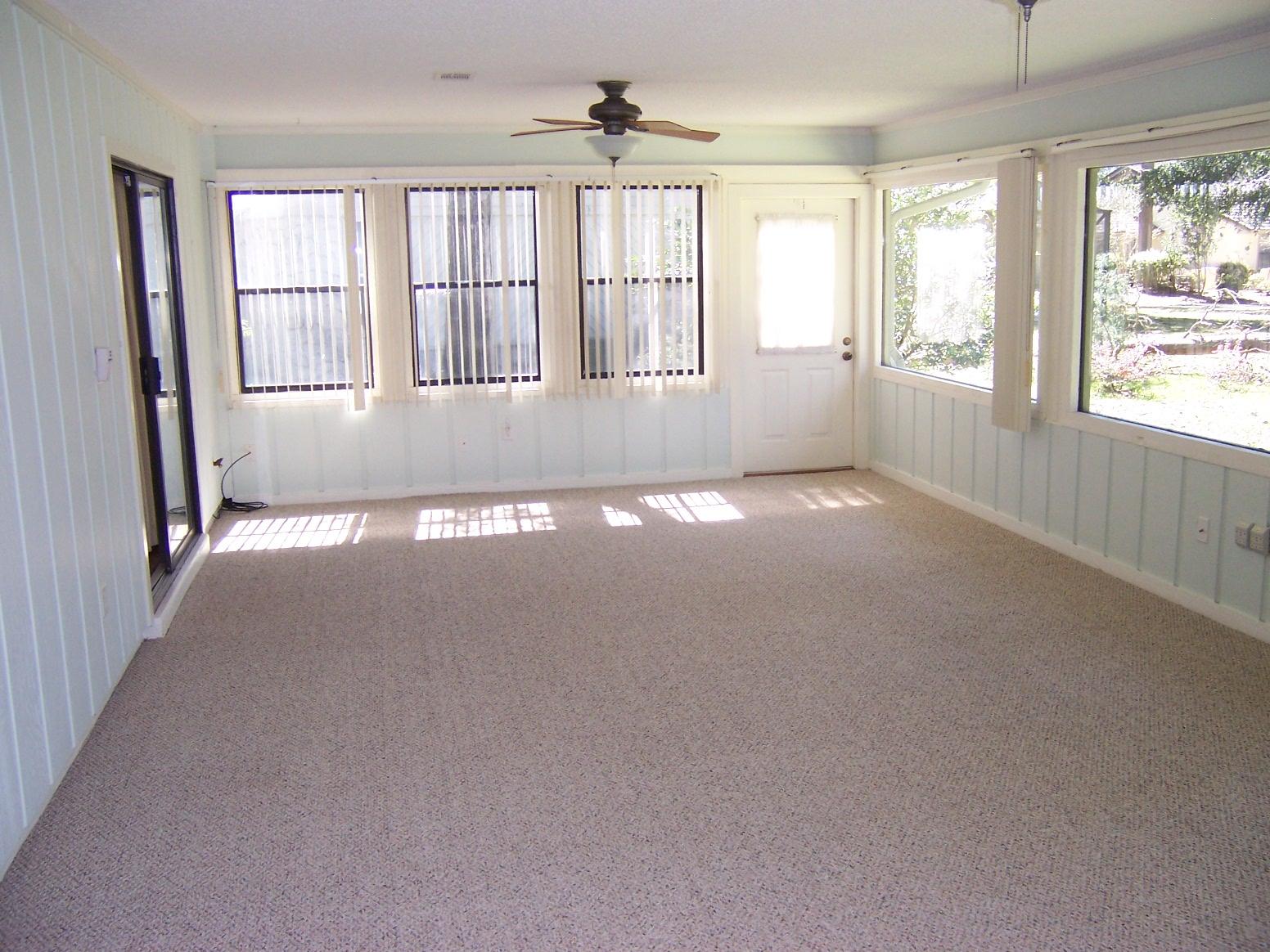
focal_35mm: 33
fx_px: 1211
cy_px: 476
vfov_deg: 42.9
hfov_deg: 55.4
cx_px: 635
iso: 140
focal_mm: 5.5
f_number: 2.8
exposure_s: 1/60
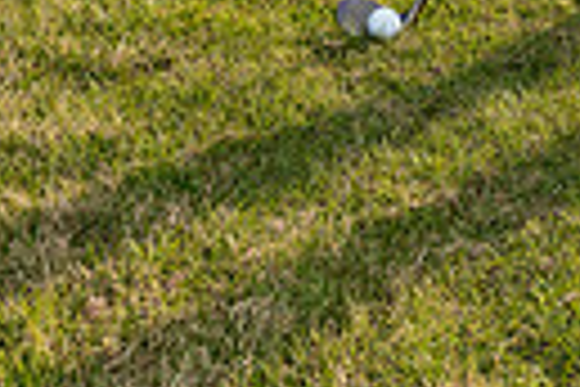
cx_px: 611
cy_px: -612
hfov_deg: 17.3
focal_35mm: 115
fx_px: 1853
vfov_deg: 10.0
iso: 250
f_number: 4.5
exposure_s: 1/1250
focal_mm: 33
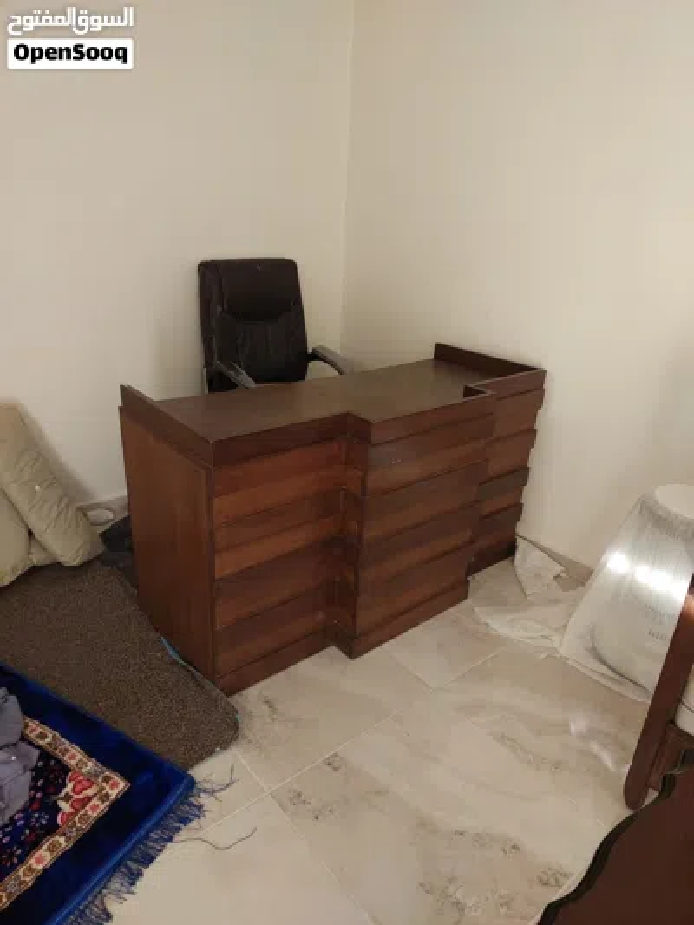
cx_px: 347
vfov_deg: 73.9
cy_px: 462
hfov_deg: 58.9
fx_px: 615
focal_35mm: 23
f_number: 1.8
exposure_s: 1/25
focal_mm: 5.06
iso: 640
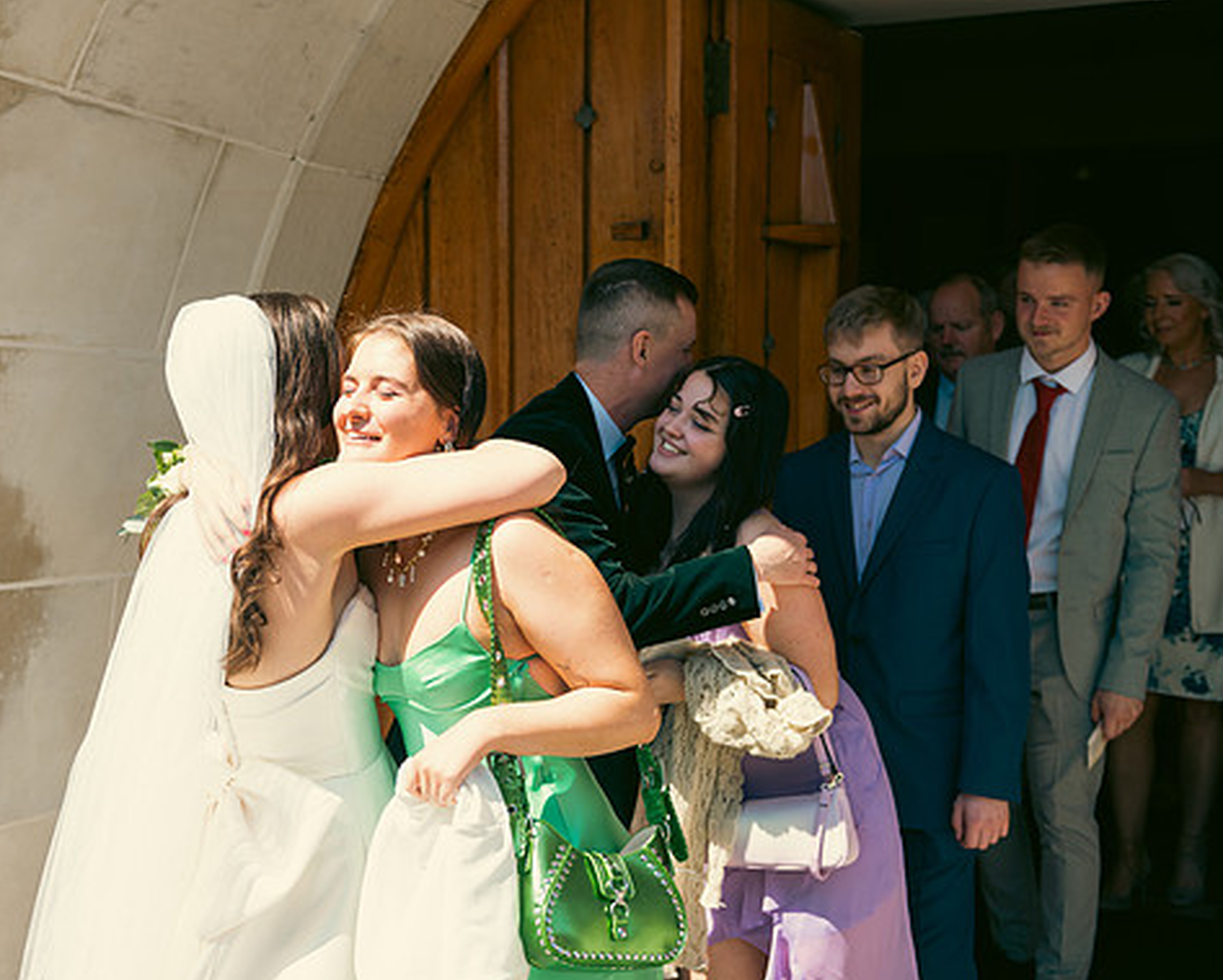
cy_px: 498
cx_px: 515
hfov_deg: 40.2
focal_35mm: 46
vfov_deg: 32.8
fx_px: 1666
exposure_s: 1/640
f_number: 3.5
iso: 100
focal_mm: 40
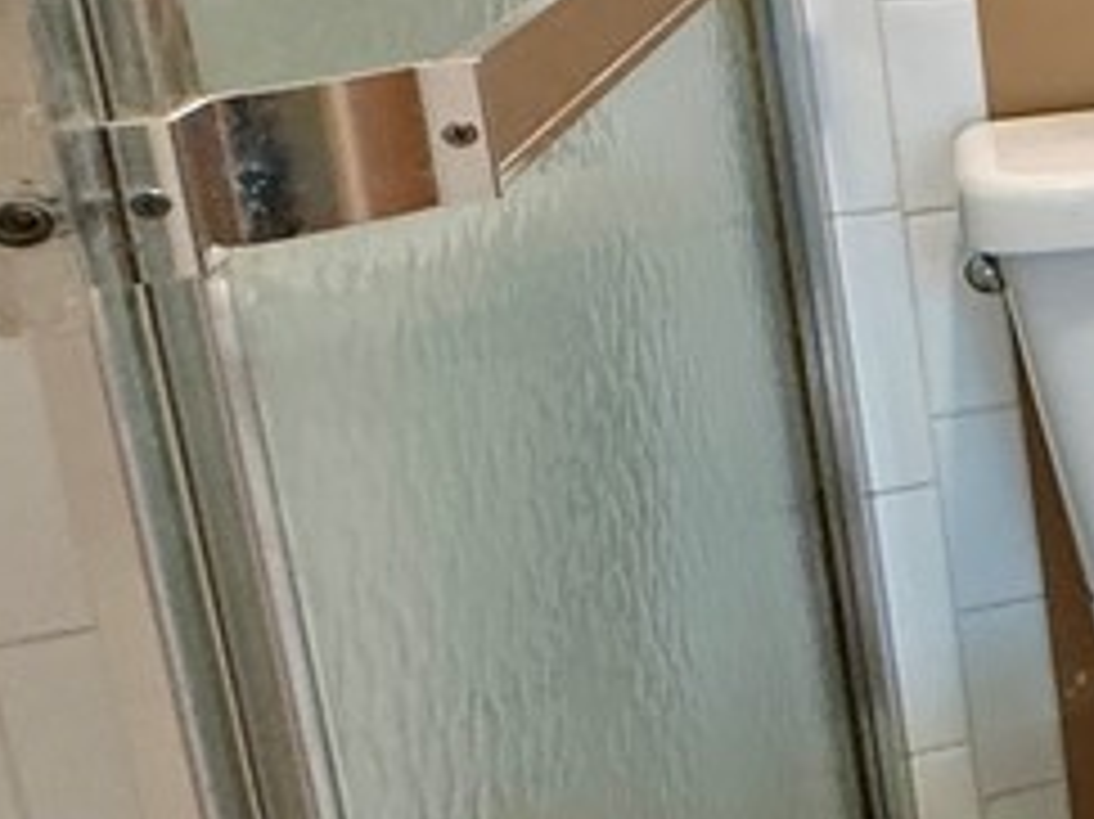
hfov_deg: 18.5
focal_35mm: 59
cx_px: 2260
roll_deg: -1.4
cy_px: -40
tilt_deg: -11.2
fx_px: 1864
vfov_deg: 23.5
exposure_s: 1/60
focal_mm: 2.22
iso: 250
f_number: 2.2
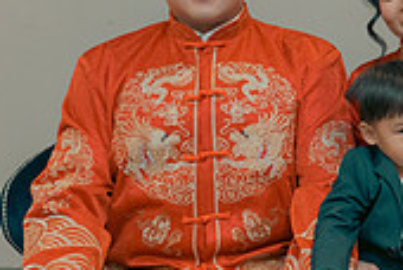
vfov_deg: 14.9
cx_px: 332
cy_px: 96
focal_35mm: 92
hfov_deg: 21.8
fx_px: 1032
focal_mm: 27
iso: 2500
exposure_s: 1/160
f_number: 3.5
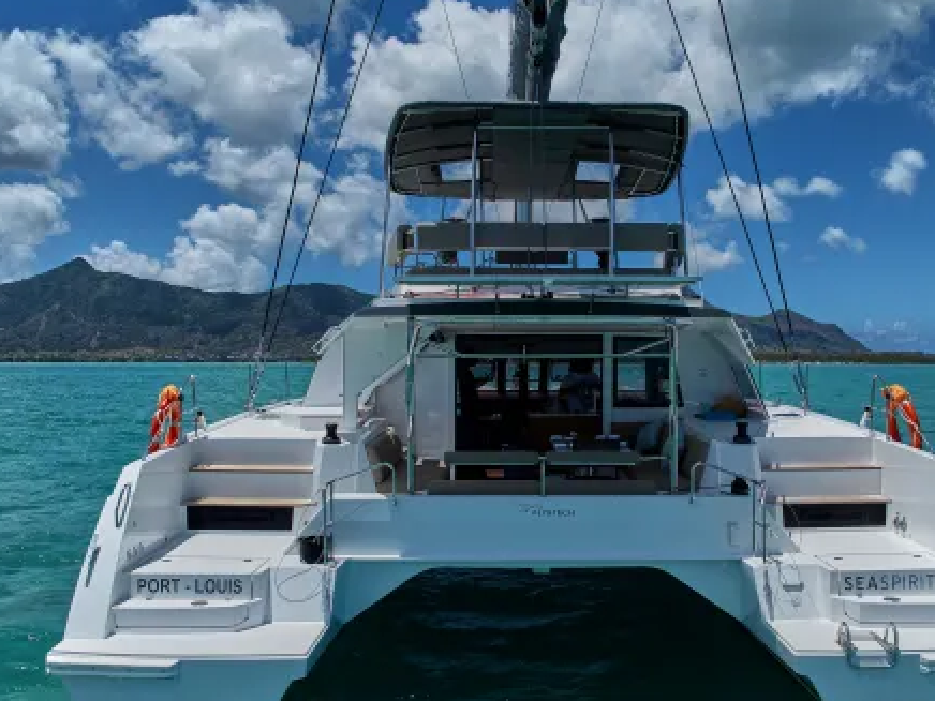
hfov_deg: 55.2
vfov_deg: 42.9
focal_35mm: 33
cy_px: 359
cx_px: 517
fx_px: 891
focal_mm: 12.29
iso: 200
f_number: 2.8
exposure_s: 1/1000
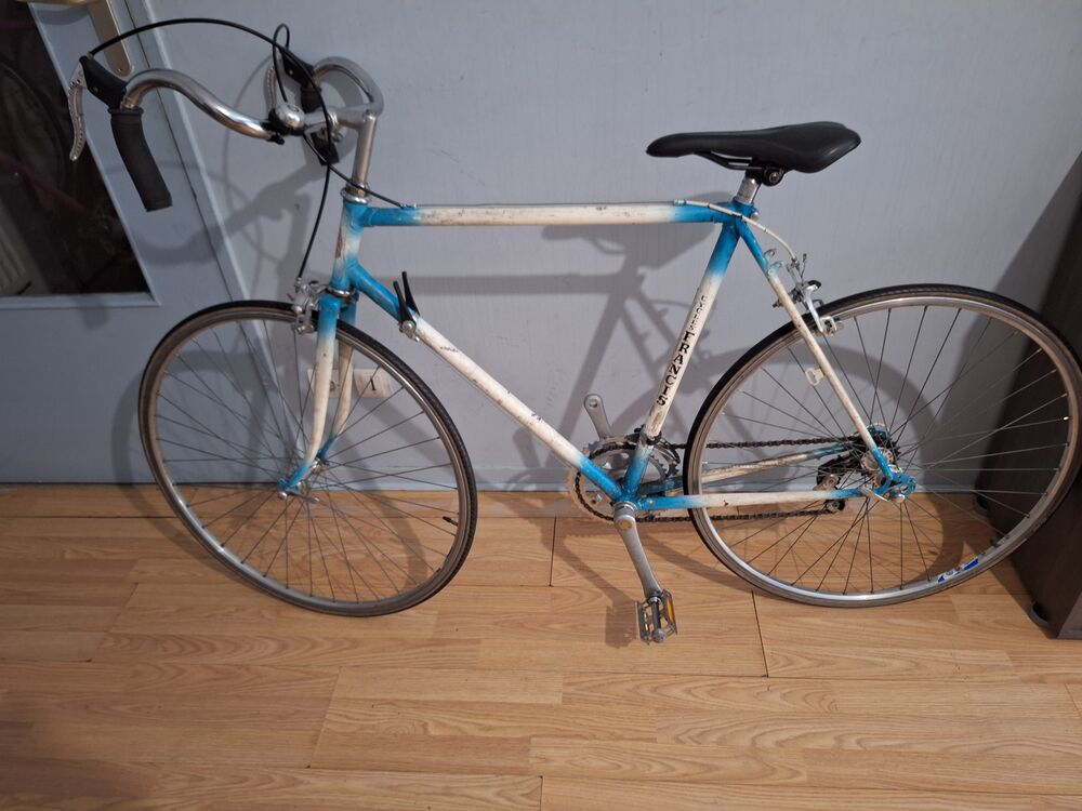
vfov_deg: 58.9
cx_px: 541
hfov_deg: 73.9
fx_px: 719
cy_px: 406
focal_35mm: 23
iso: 500
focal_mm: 5.54
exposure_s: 1/20
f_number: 1.8
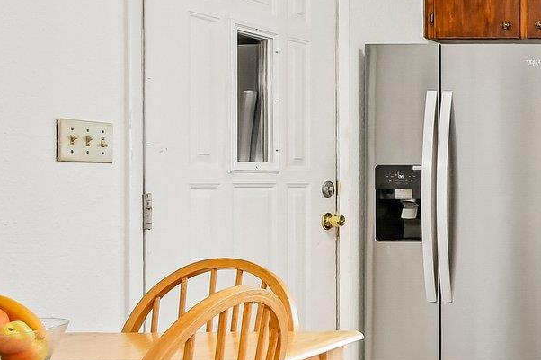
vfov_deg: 26.4
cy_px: 136
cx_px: 851
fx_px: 766
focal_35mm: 51
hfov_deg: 26.0
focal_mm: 10
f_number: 8
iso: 400
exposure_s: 1/6
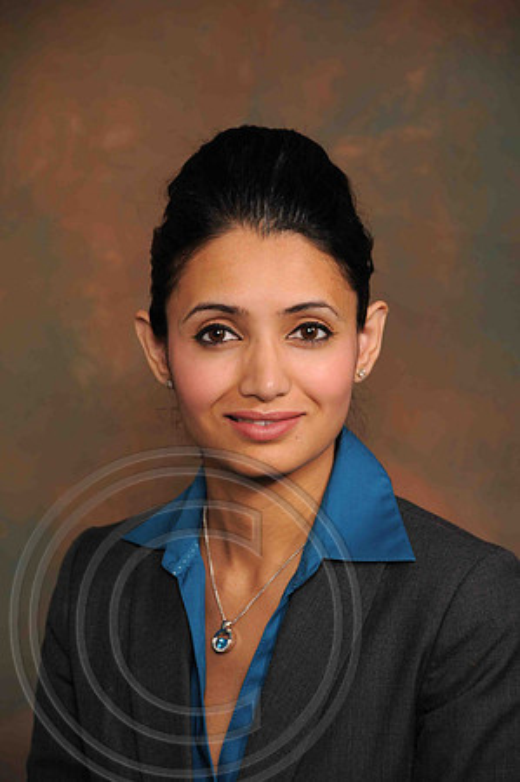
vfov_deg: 15.2
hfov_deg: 10.1
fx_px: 2932
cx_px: 260
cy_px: 391
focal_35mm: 135
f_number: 5.6
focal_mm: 90
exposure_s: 1/80
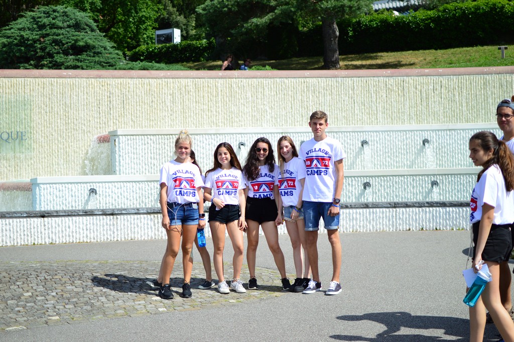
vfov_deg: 25.7
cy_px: 171
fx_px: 749
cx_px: 257
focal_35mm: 52
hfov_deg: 37.9
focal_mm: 35
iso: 100
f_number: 1.8
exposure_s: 1/4000
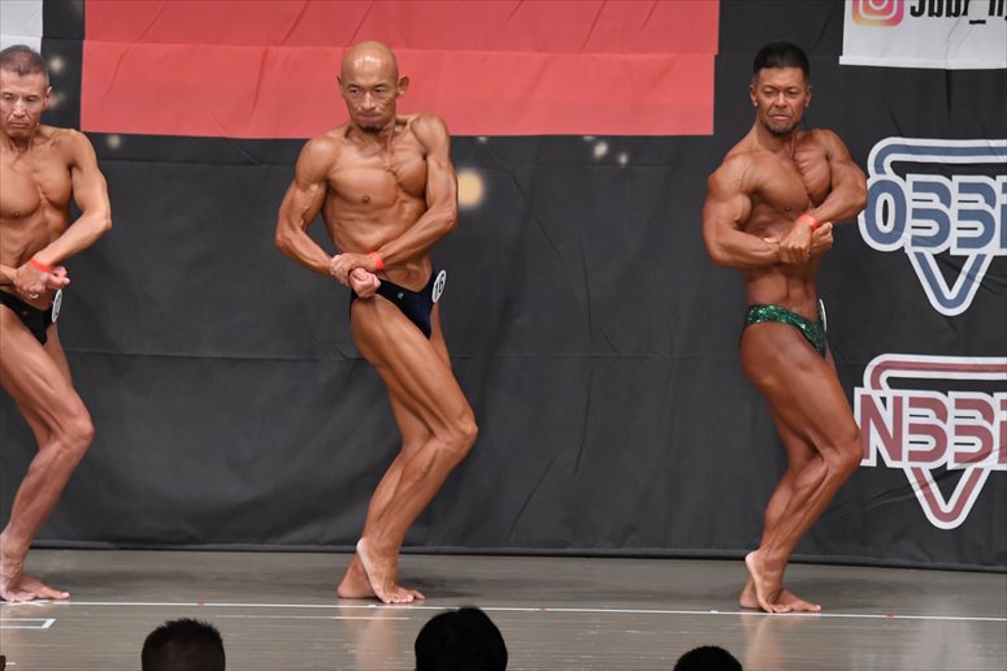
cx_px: 504
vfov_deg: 6.1
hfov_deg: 9.2
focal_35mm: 225
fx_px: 6291
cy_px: 336
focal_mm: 150
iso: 5000
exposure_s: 1/400
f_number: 5.6
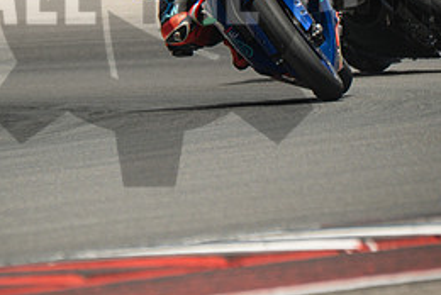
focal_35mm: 1337
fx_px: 16396
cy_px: -19
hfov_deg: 1.5
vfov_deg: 1.0
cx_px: 149
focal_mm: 400
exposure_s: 1/1600
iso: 640
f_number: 5.6
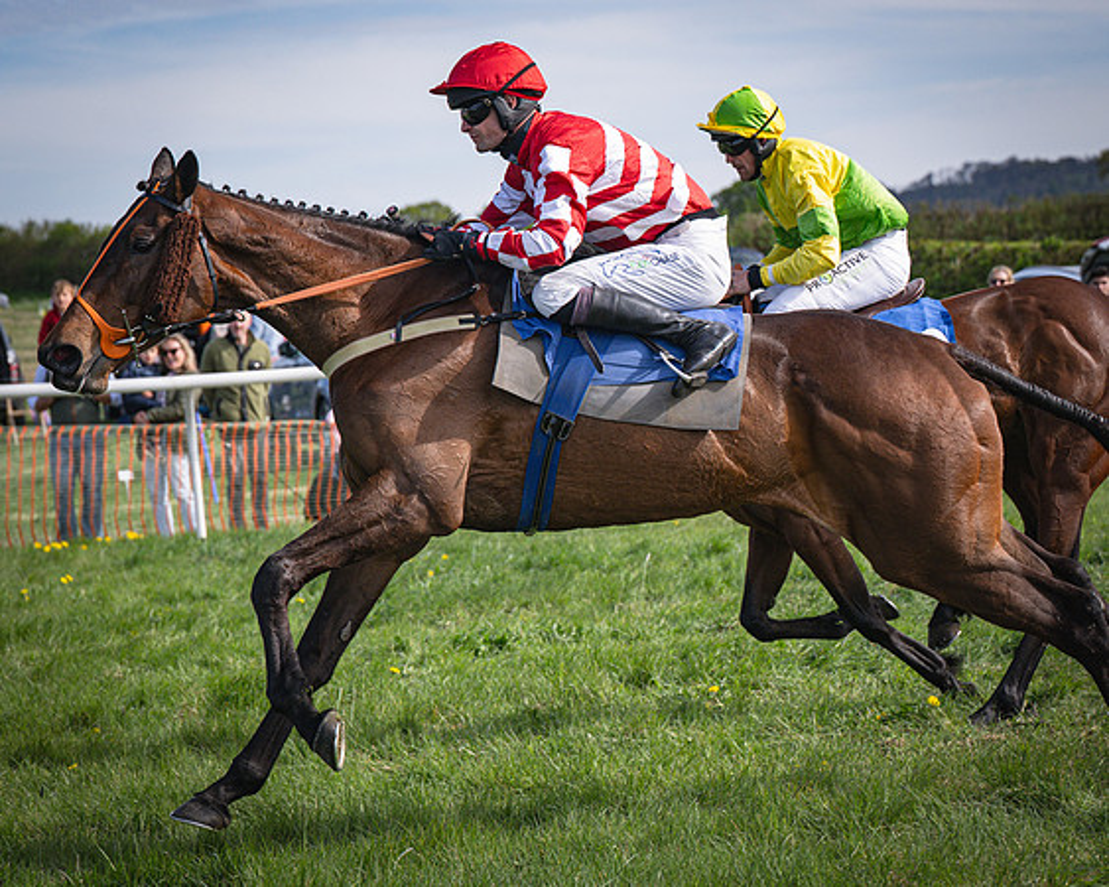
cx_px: 522
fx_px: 3888
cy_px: 444
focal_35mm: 118
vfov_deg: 13.0
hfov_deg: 16.2
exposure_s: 1/2500
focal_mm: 70
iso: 400
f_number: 4
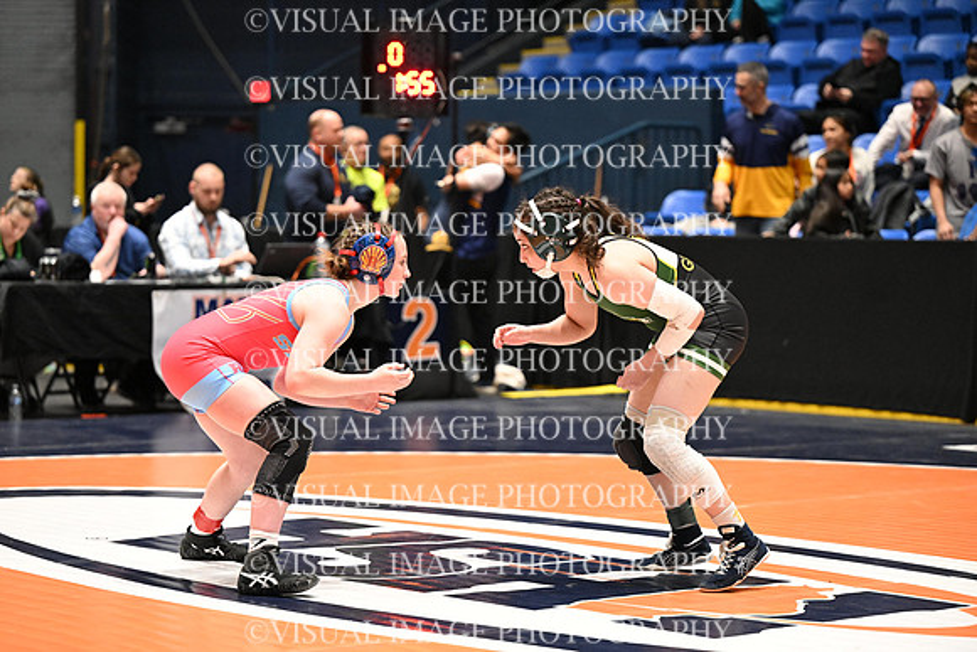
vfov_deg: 13.4
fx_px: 2769
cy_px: 326
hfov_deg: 20.0
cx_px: 488
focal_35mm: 102
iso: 7200
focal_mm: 102
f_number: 2.8
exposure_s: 1/960
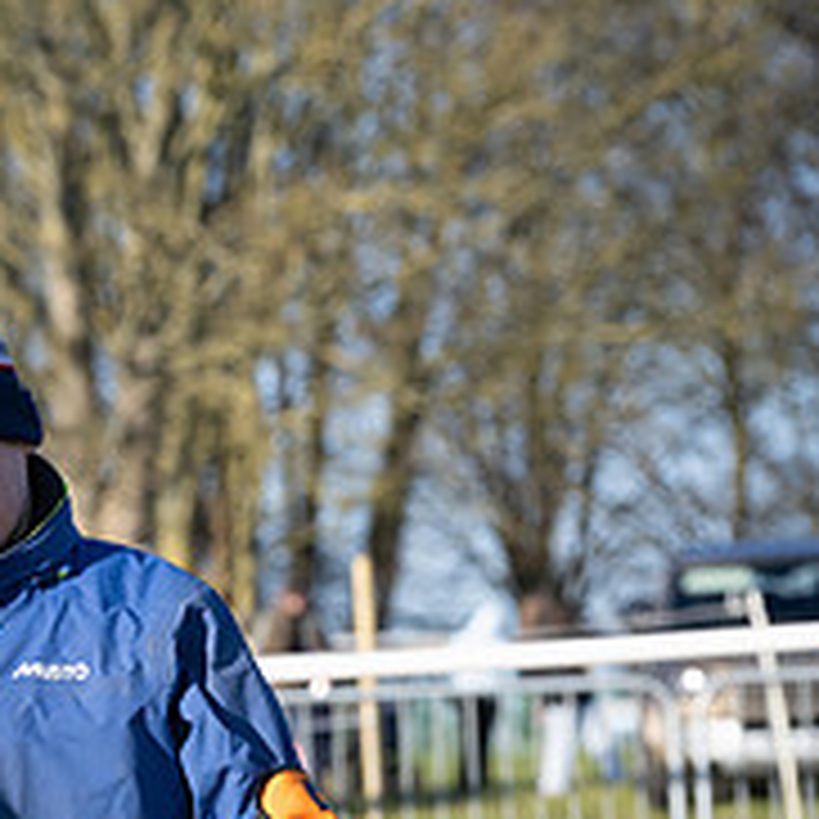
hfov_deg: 5.8
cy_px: 749
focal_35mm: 298
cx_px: -153
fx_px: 7977
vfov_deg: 5.9
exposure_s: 1/1250
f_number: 5
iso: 400
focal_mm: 110
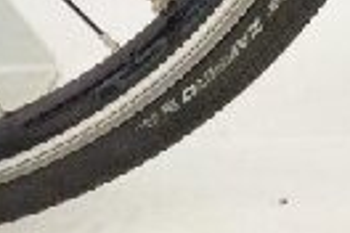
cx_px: 777
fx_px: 1244
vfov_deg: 9.8
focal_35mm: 128
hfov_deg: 13.0
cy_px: -273
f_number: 1.79
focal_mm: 4.71
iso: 838
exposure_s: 1/500
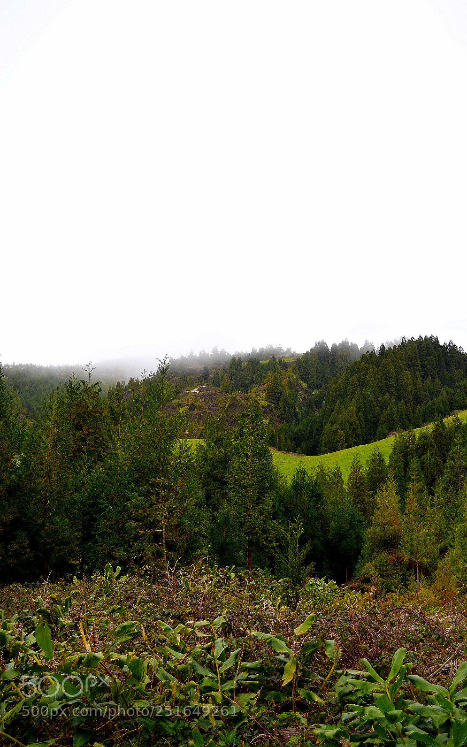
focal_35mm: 46
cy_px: 373
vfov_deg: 43.5
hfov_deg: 28.0
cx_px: 241
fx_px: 937
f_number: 4.5
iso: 125
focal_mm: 30
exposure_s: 1/200
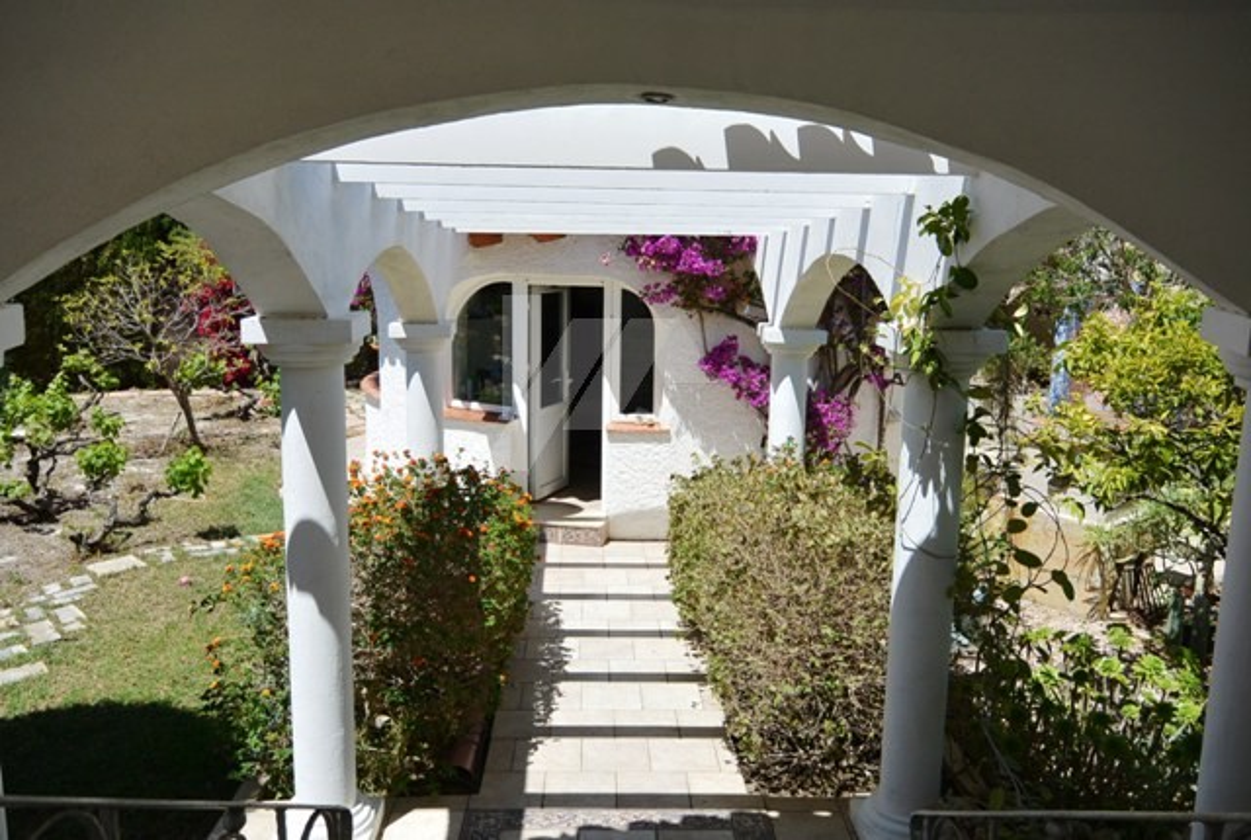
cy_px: 420
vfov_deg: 45.2
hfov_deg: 63.5
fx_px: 1010
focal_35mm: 29
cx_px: 626
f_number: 3.5
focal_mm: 11
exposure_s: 1/1250
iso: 100
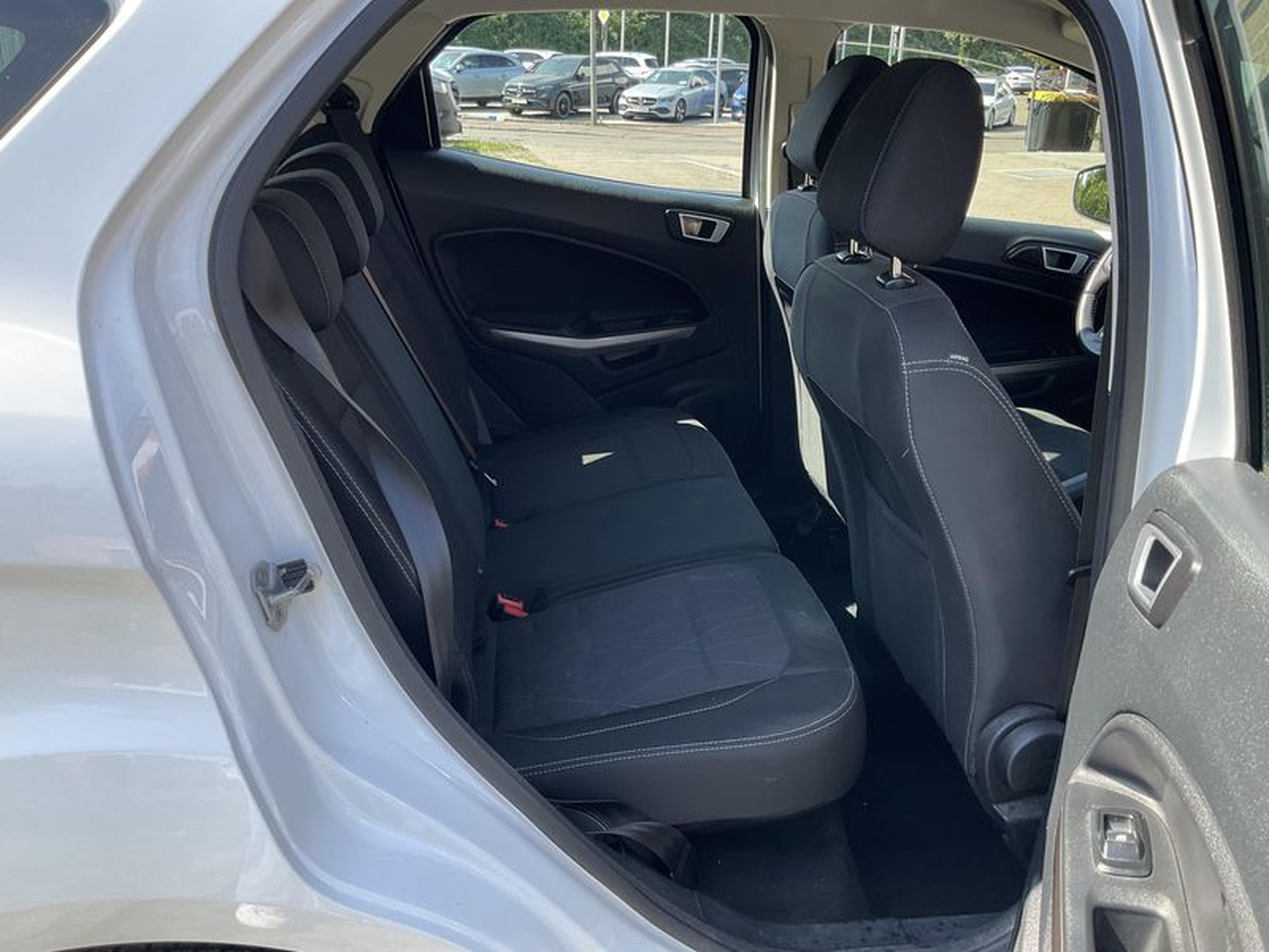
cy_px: 476
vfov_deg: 48.2
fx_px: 1063
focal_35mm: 29
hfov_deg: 61.7
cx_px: 634
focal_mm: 3
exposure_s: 1/235
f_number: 1.8
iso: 20
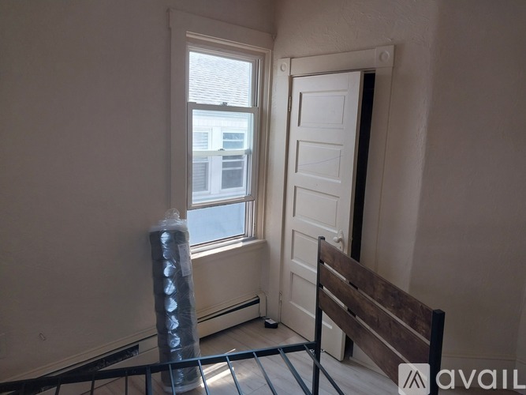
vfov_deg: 53.0
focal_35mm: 26
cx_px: 263
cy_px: 198
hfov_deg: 67.3
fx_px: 395
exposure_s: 1/120
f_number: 1.8
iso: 40
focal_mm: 4
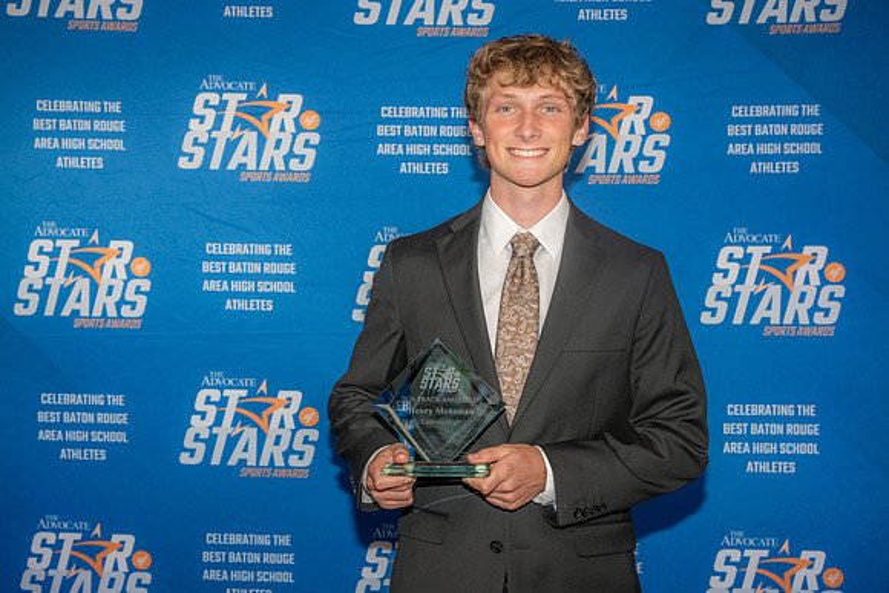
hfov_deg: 37.5
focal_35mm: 53
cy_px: 296
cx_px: 444
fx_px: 1309
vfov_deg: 25.5
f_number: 6.3
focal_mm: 53
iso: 320
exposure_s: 1/100
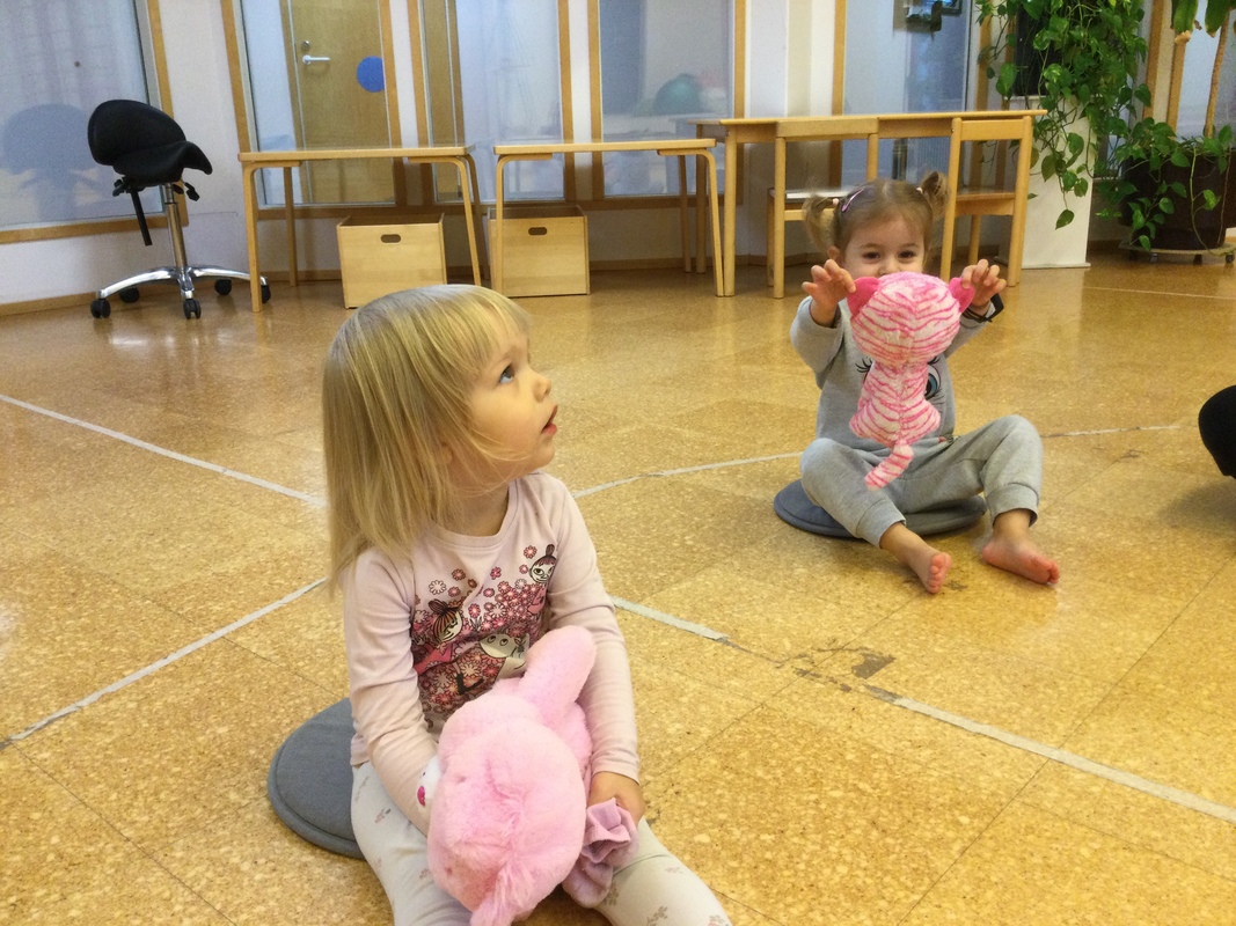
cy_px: 463
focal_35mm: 31
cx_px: 618
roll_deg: +1.4
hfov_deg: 58.4
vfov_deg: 45.4
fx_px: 1107
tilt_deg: -18.1
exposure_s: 1/33
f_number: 2.4
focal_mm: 3.3
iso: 64
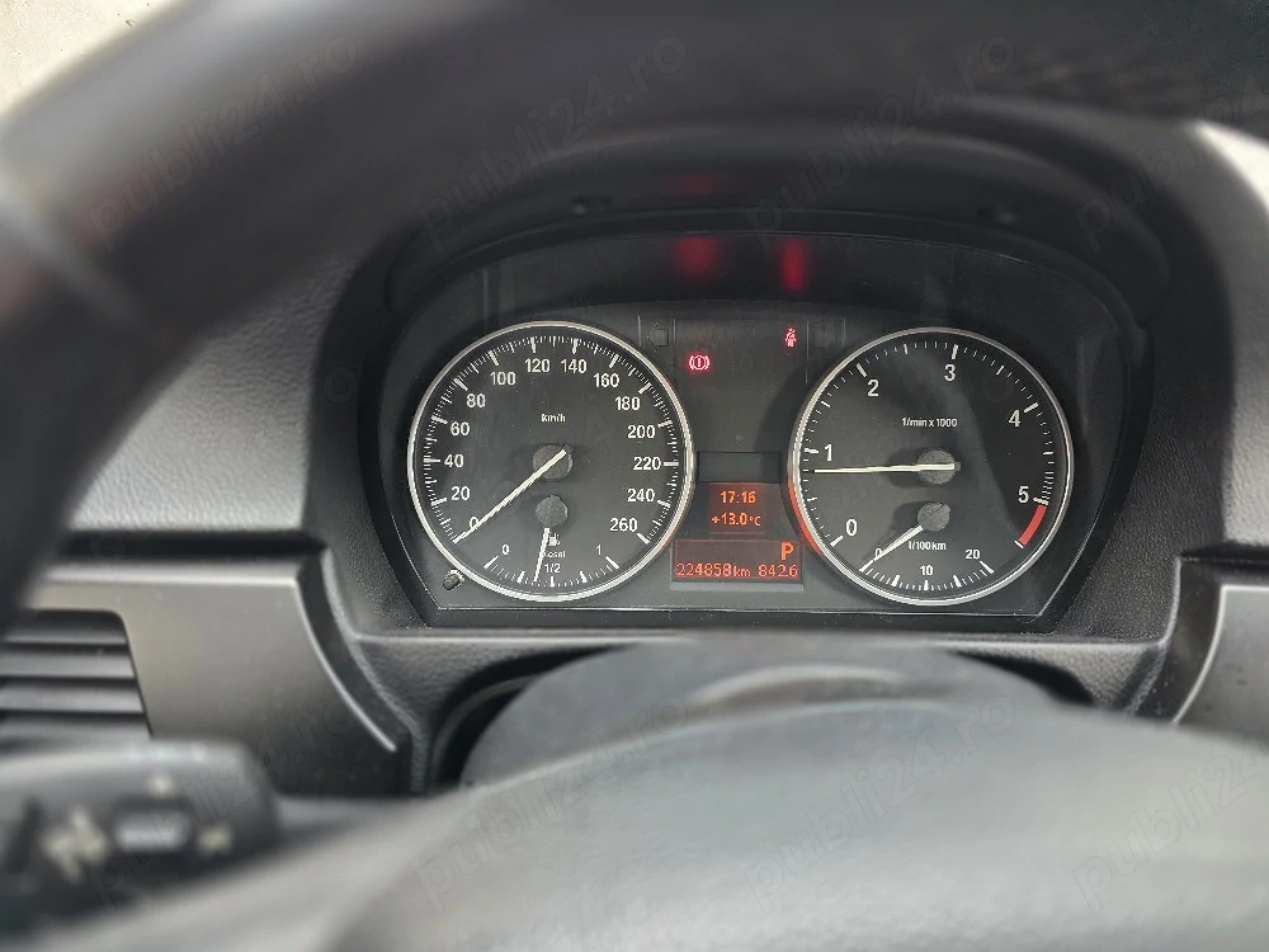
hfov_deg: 73.9
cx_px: 634
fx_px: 843
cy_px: 476
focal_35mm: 23
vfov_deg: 58.9
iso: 800
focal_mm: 6.3
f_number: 1.7
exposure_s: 1/101
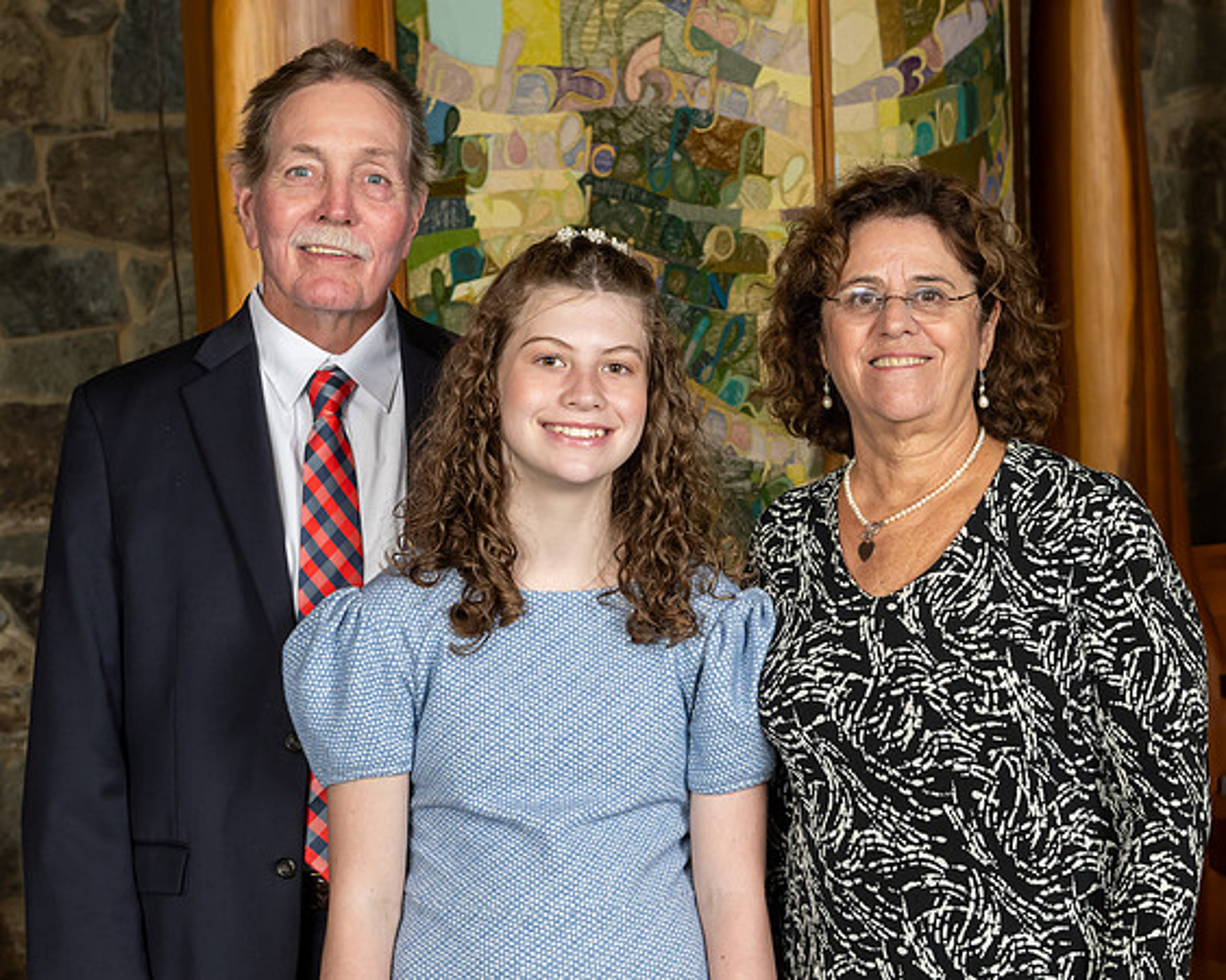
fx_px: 3277
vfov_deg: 17.0
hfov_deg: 21.2
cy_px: 520
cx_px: 645
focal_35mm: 90
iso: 640
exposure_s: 1/200
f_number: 6.3
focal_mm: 48
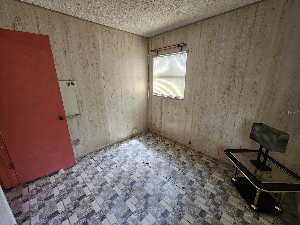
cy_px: 112
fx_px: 113
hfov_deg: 106.2
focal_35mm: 13
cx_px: 150
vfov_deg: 89.9
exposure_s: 1/60
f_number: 2.2
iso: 125
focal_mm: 2.2
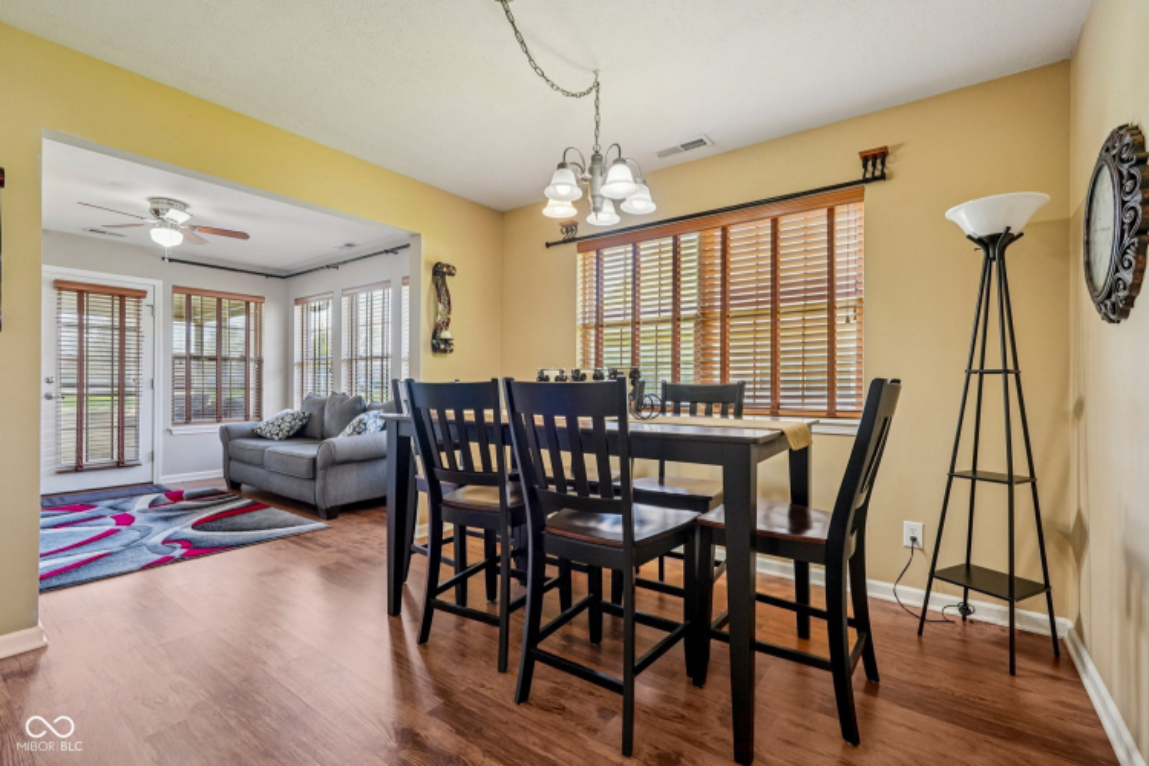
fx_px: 511
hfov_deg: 96.7
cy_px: 383
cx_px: 574
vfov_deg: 73.7
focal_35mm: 16
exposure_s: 1/30
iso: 800
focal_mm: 16
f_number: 8
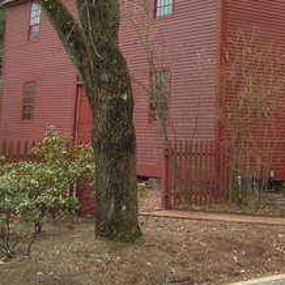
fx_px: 680
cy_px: 48
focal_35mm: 73
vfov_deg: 23.3
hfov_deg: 22.6
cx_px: 295
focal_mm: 6
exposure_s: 1/200
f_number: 3.2
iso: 50
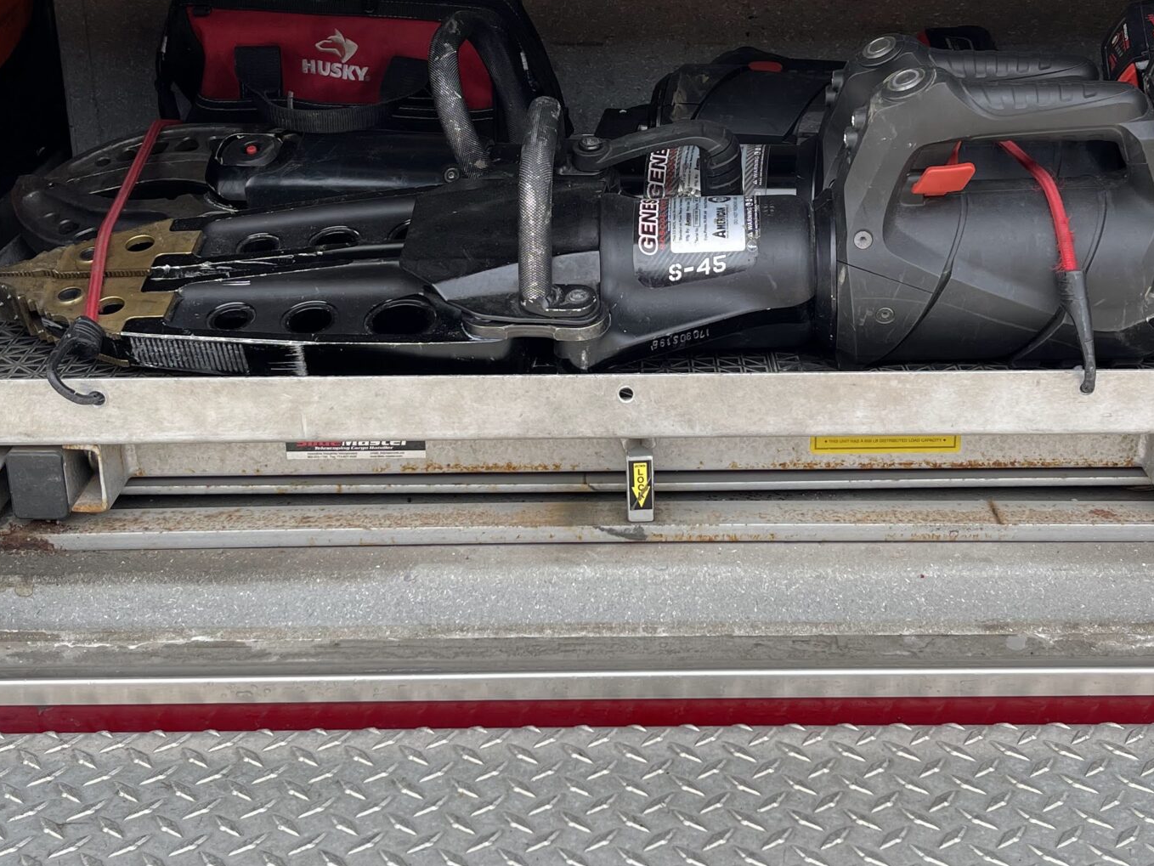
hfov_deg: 38.9
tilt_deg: -23.7
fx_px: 1634
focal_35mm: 49
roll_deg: +0.1
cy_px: 340
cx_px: 631
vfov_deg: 29.6
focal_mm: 5.1
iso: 32
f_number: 1.6
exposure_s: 1/553
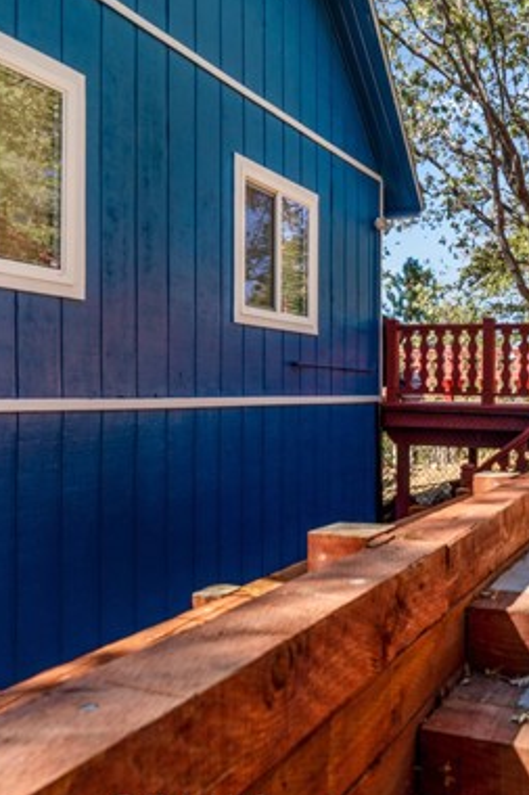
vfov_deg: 58.7
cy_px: 400
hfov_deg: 39.1
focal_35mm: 32
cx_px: 441
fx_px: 706
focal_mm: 19
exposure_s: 1/100
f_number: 7.1
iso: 100
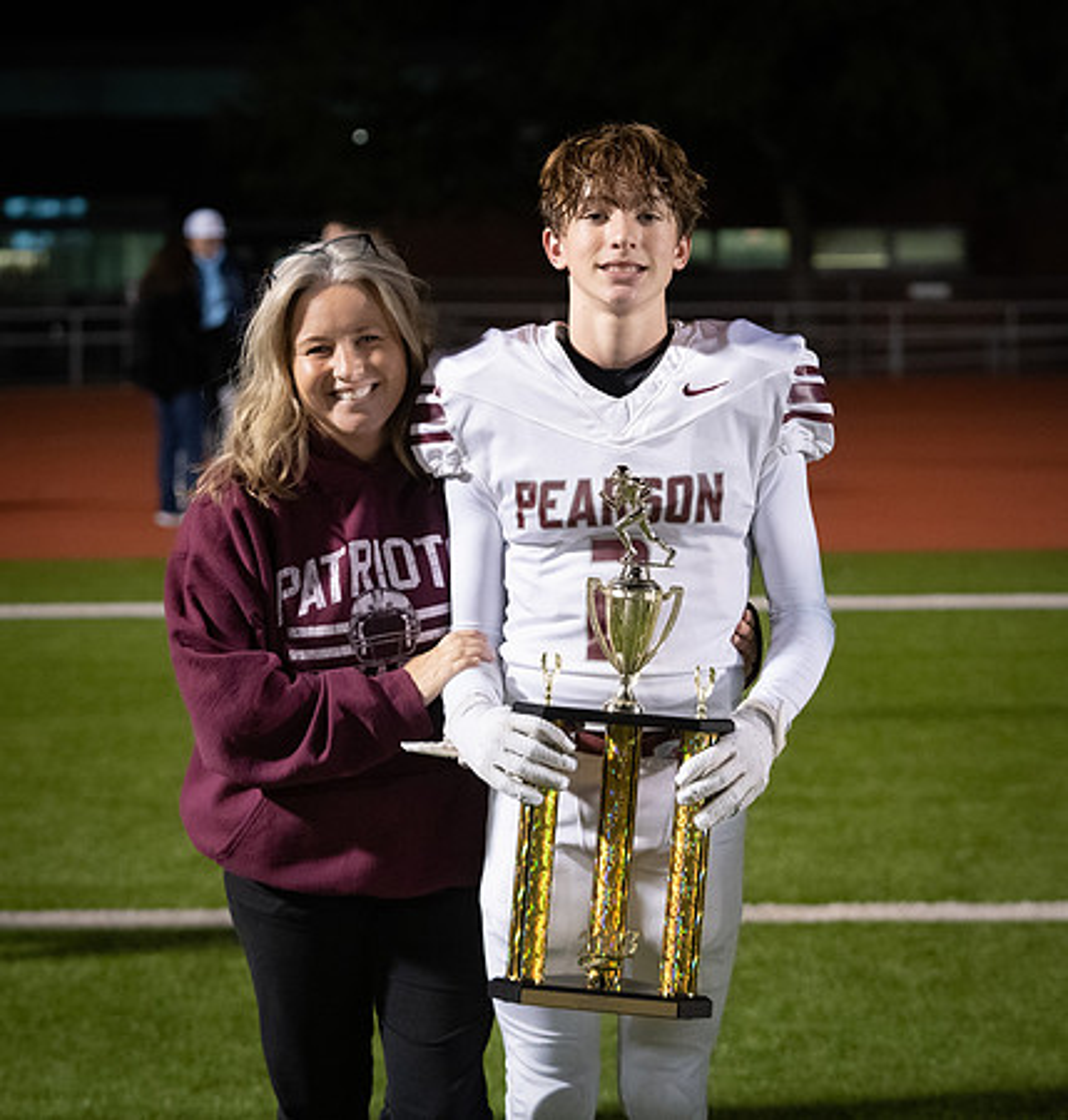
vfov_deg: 15.0
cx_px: 587
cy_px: 423
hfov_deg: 14.3
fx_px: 4243
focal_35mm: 119
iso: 4000
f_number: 3.5
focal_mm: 71
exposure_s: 1/320
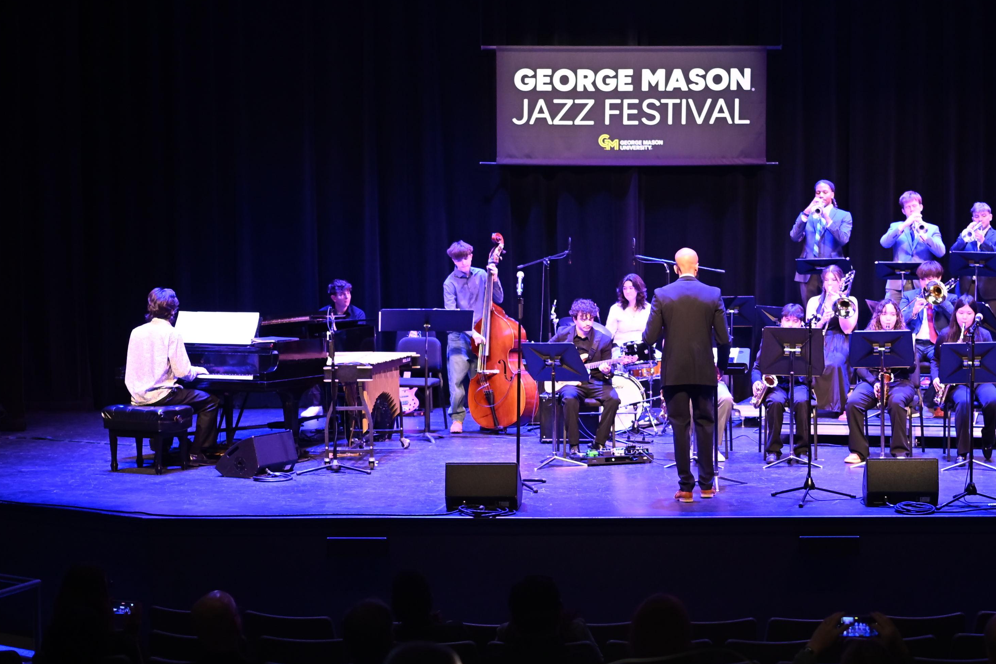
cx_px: 651
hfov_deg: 27.9
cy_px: 381
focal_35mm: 72
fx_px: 1992
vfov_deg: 18.9
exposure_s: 1/125
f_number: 1.8
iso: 1800
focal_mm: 35
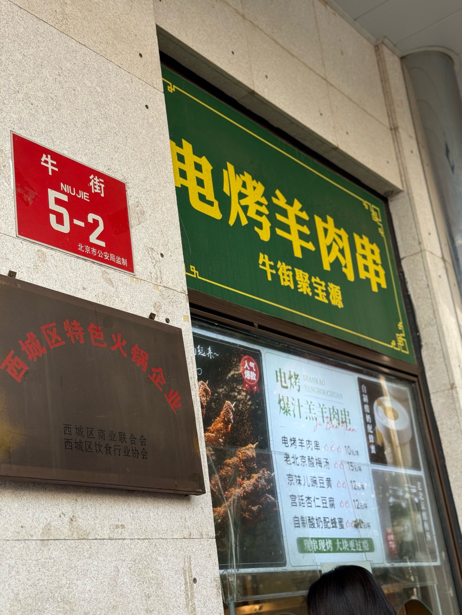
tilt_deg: +20.9
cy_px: 308
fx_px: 854
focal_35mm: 48
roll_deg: +8.7
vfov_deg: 39.7
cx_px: 231
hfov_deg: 30.3
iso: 80
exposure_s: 1/363
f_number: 1.78
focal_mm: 6.76
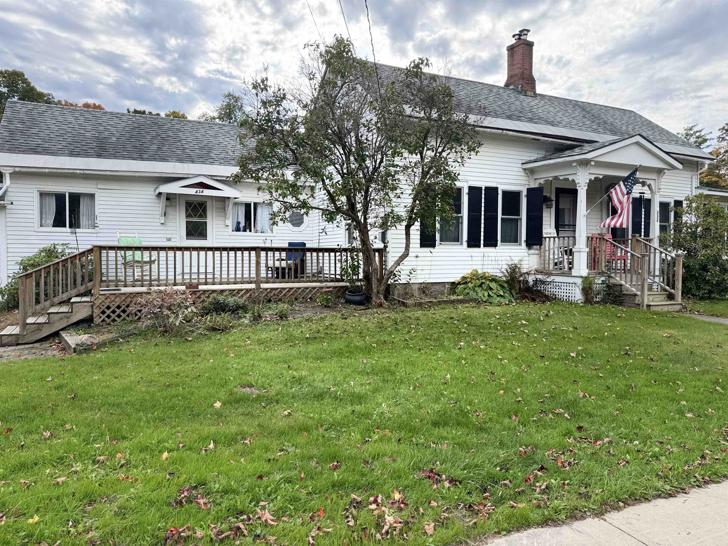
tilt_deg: -3.3
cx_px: 364
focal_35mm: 24
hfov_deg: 71.6
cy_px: 273
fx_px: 505
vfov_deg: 56.8
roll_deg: -0.5
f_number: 1.78
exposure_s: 1/1425
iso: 80
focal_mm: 6.76
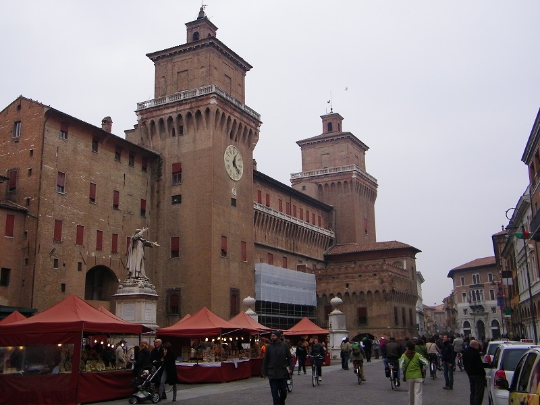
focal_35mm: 38
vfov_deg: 37.7
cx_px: 270
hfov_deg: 49.0
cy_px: 202
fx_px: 593
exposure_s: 1/160
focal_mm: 6.8
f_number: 7.4
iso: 100
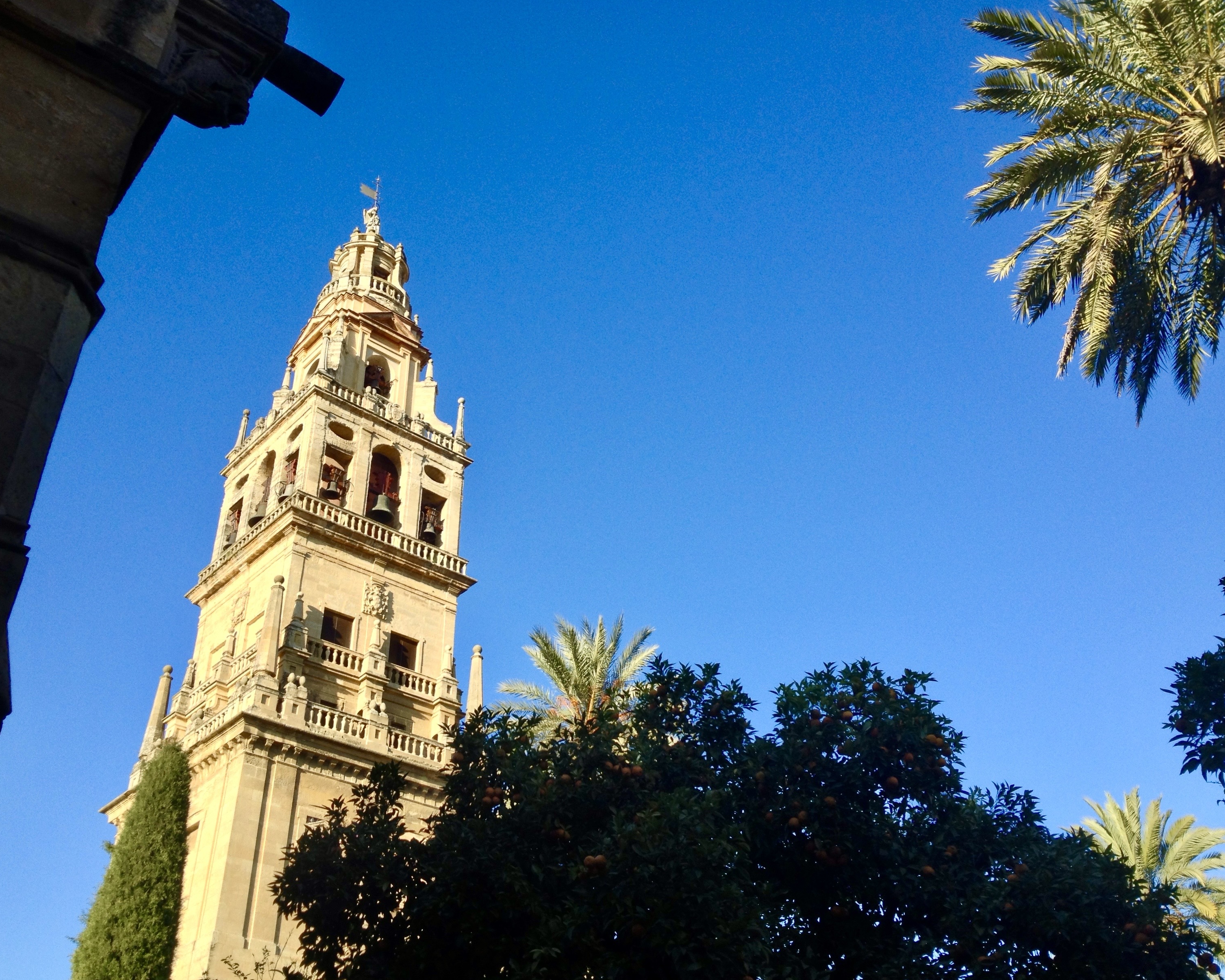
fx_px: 1341
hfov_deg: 49.1
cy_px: 493
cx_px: 593
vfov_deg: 40.1
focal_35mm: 37
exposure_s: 1/736
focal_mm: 4.28
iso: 50
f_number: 2.4
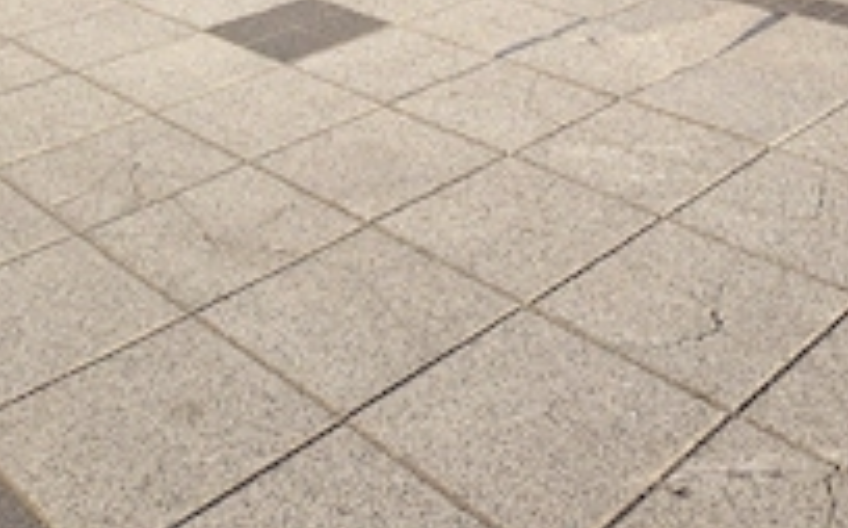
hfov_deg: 40.3
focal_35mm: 50
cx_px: 424
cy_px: -200
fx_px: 1154
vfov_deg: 22.4
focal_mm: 5.25
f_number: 1.75
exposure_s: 1/900
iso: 425
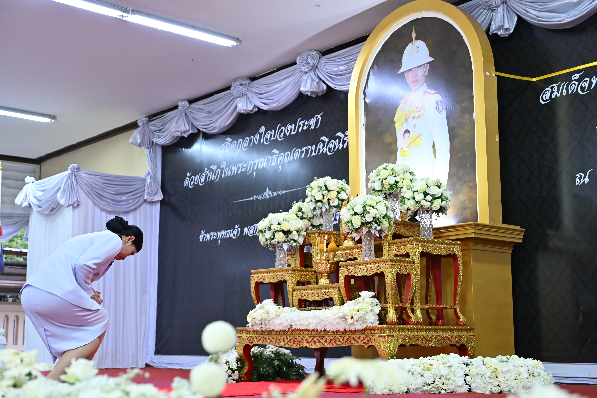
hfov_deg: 40.3
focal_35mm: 49
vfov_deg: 27.5
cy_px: 199
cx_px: 298
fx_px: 813
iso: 2000
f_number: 4
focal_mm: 49
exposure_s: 1/250
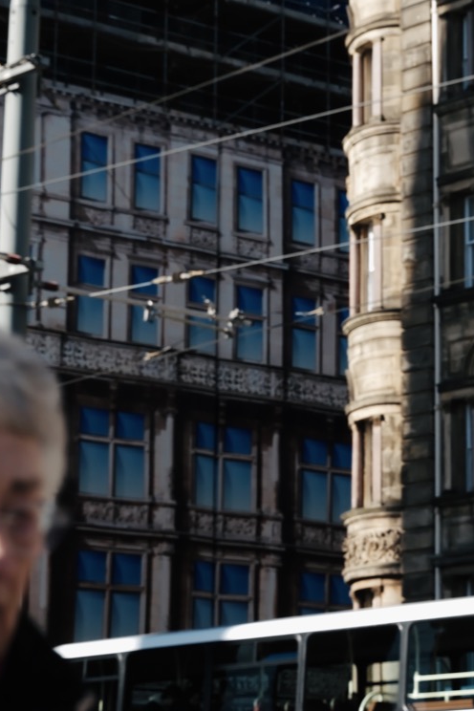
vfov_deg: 17.9
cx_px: 312
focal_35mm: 114
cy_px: 329
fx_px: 2251
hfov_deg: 12.0
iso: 125
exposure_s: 1/160
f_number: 6.4
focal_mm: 35.6
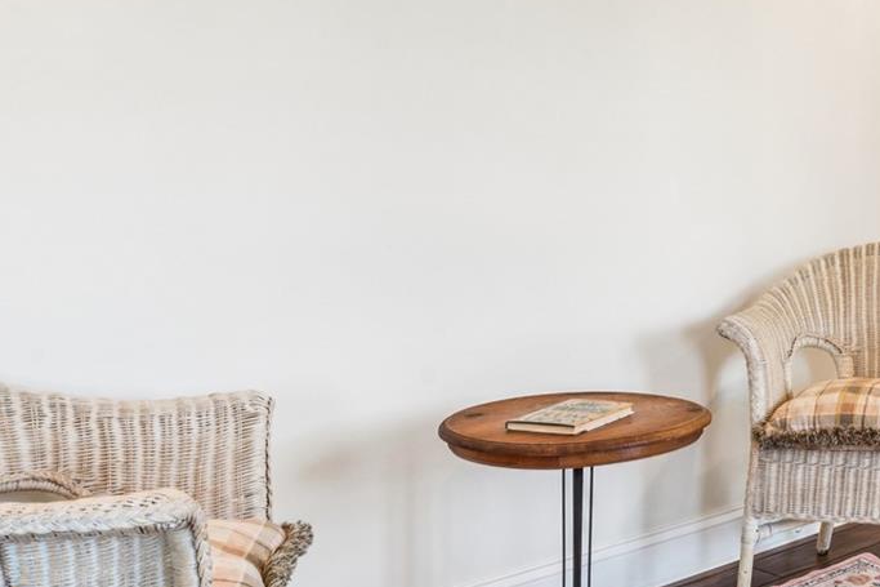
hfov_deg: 34.5
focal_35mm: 50
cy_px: 145
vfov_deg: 26.7
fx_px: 1217
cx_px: 959
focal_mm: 16.6
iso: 100
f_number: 13
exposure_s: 1/3.33
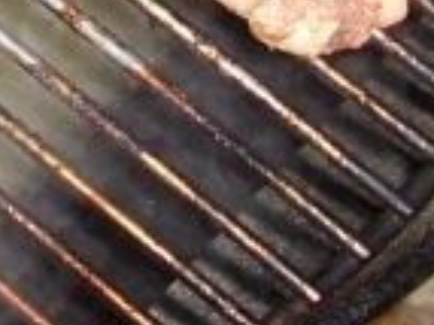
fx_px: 2756
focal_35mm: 220
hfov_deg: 8.5
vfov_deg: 6.4
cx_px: -486
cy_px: -451
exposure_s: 1/60
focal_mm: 5.8
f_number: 2.6
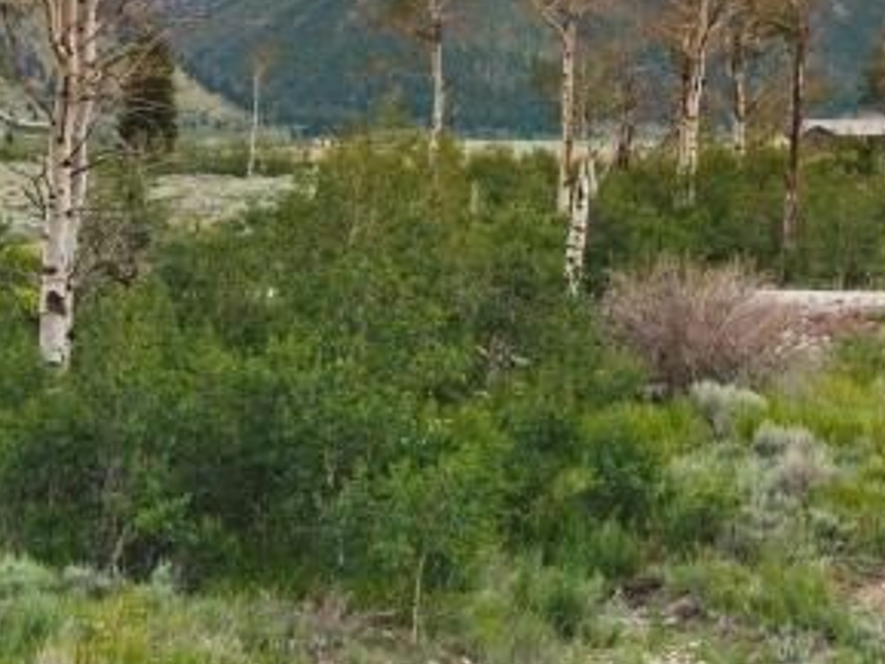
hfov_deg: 22.9
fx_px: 2174
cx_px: 612
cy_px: 174
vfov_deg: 17.3
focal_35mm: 85
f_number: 1.8
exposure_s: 1/2000
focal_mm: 8.67
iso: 160
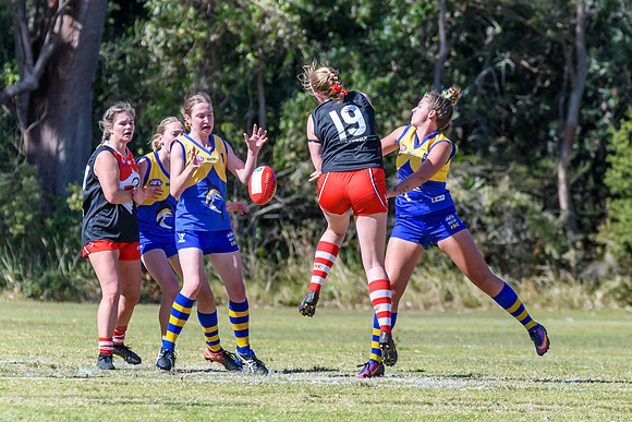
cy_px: 144
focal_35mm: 638
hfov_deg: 3.2
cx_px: 396
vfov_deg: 2.2
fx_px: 11195
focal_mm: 300
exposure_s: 1/2500
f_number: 8
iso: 800
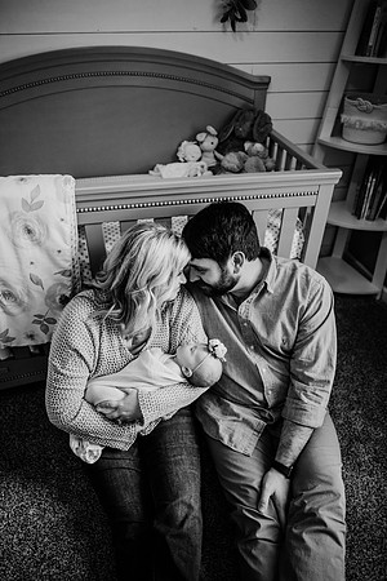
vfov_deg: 73.7
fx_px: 387
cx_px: 194
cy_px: 290
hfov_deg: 53.1
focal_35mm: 24
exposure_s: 1/320
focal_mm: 24
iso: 640
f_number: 2
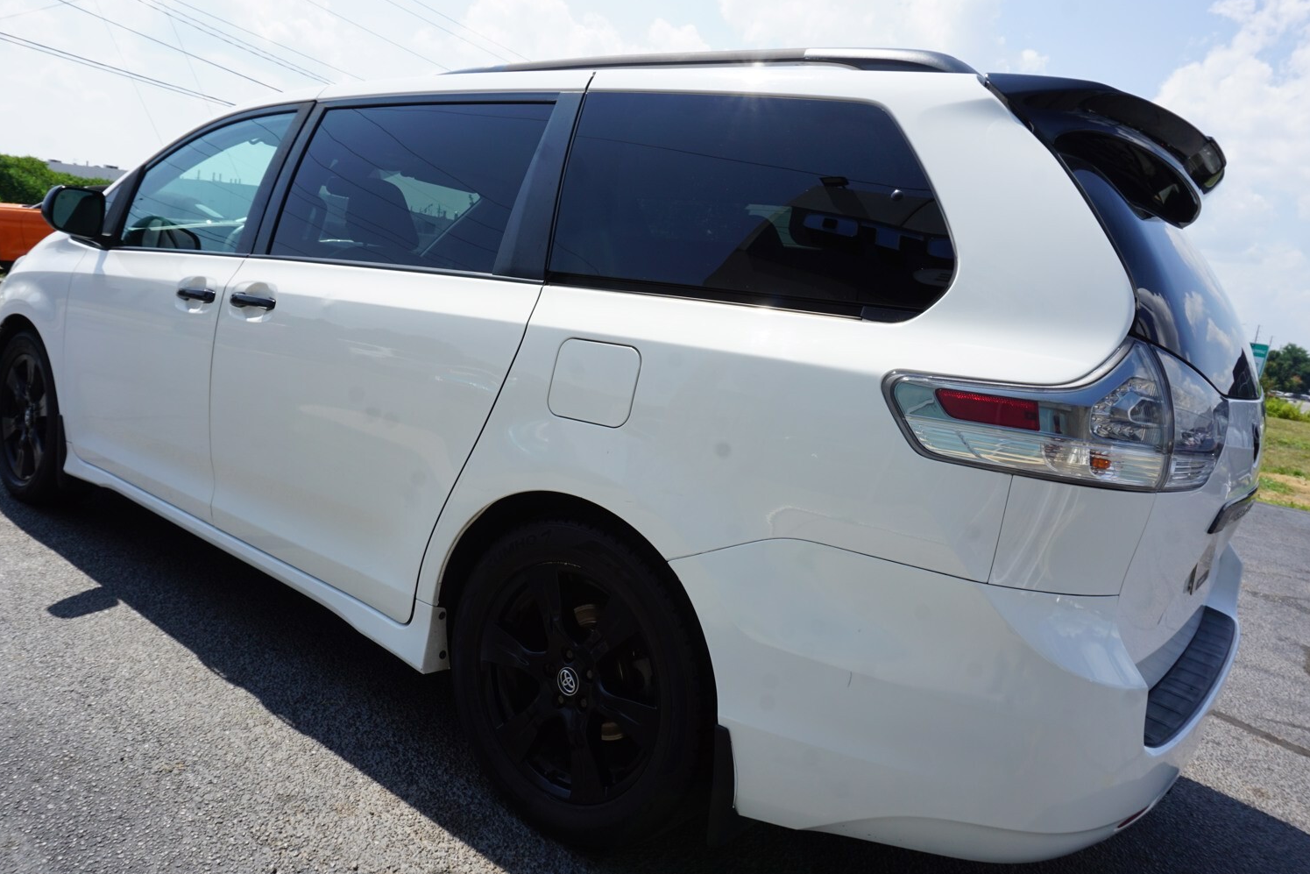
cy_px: 463
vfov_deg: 49.5
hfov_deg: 69.3
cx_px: 623
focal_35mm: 26
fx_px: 946
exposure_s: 1/125
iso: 100
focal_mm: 16
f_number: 11
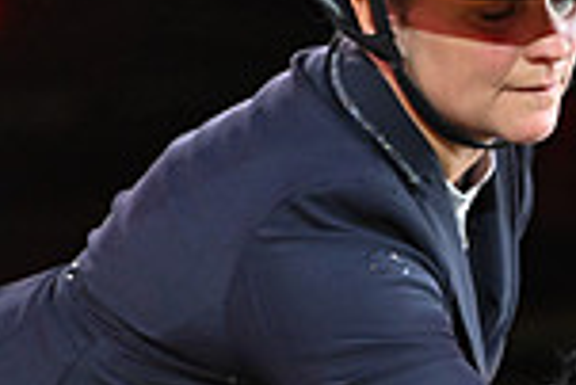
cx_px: 1041
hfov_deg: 2.9
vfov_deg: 1.9
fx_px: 11355
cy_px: 341
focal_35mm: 709
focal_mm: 185
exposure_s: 1/500
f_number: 5.6
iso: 6400
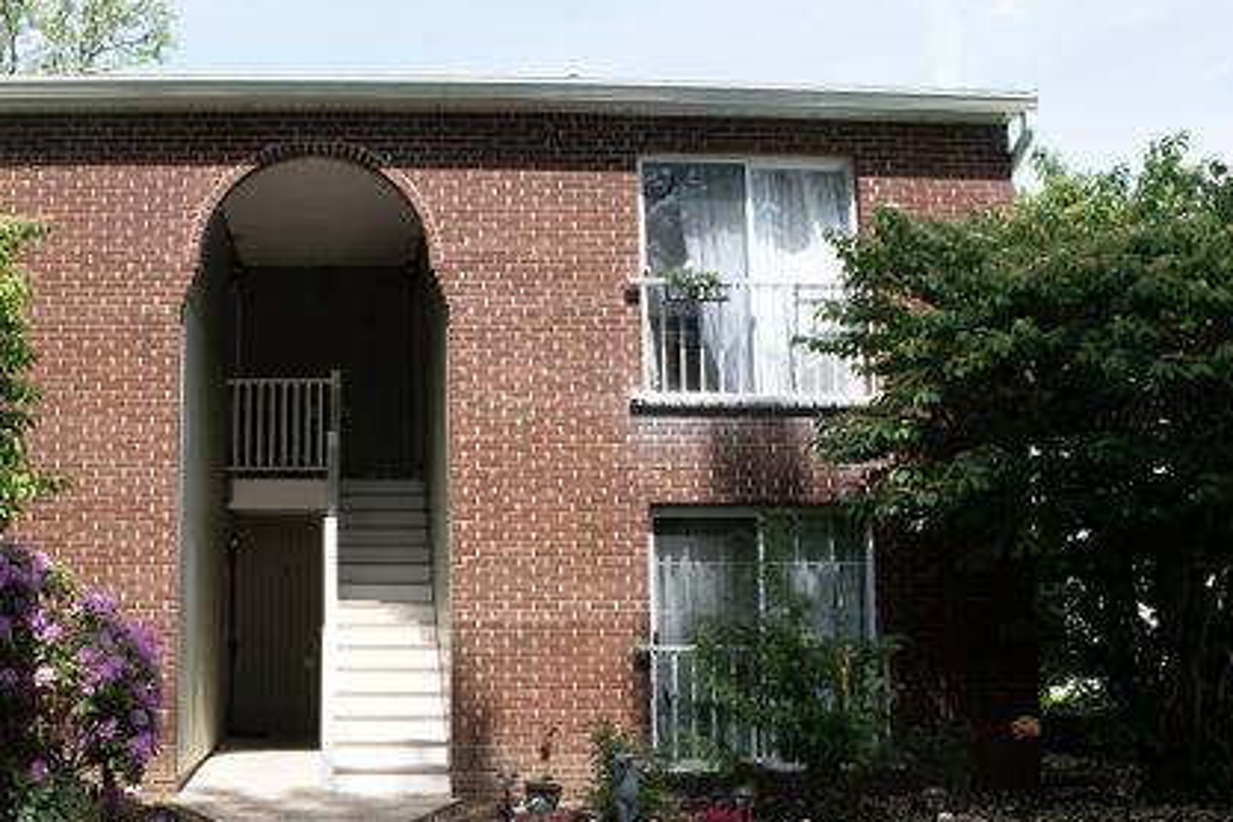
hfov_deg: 48.4
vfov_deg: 34.1
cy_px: 475
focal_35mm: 39
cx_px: 376
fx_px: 1336
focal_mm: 24
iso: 3200
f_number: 14
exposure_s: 1/800
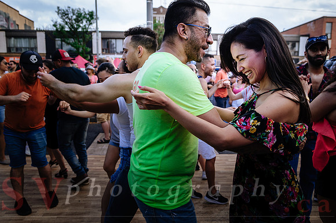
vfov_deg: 50.3
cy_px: 112
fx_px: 238
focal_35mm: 26
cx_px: 168
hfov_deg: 70.5
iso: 100
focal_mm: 17
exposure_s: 1/320
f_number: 3.5
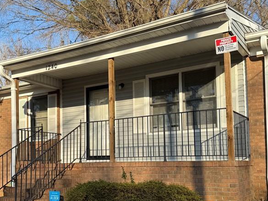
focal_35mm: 42
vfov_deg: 33.9
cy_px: 141
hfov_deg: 44.7
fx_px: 325
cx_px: 117
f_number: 1.78
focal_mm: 6.76
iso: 80
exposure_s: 1/1653
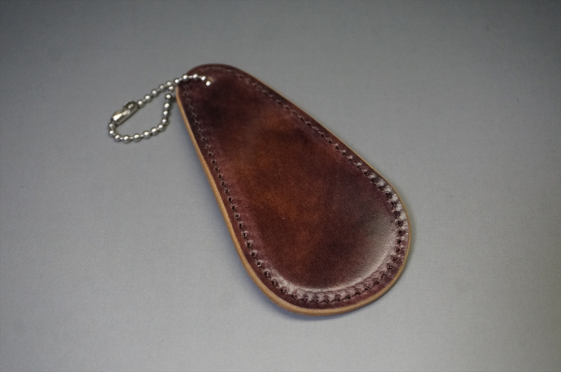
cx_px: 280
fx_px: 817
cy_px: 186
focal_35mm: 52
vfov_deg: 25.7
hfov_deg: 37.9
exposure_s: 1/160
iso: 2000
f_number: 5.6
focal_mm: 35
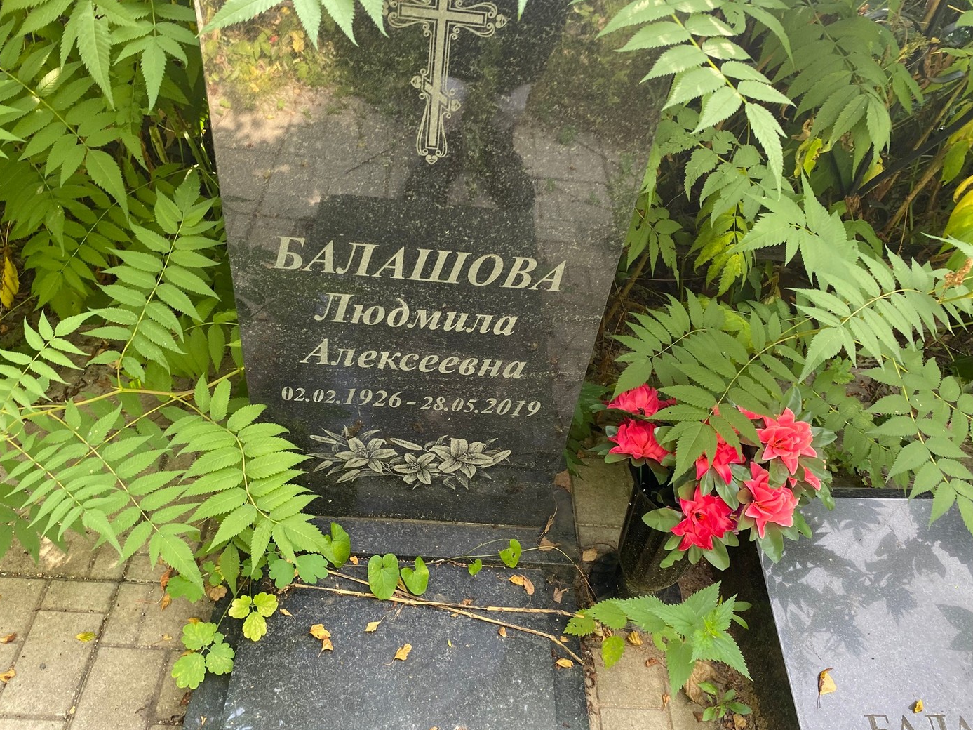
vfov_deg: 51.3
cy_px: 366
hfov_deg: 65.3
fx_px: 759
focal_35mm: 27
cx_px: 470
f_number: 1.8
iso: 80
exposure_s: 1/122
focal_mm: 4.25
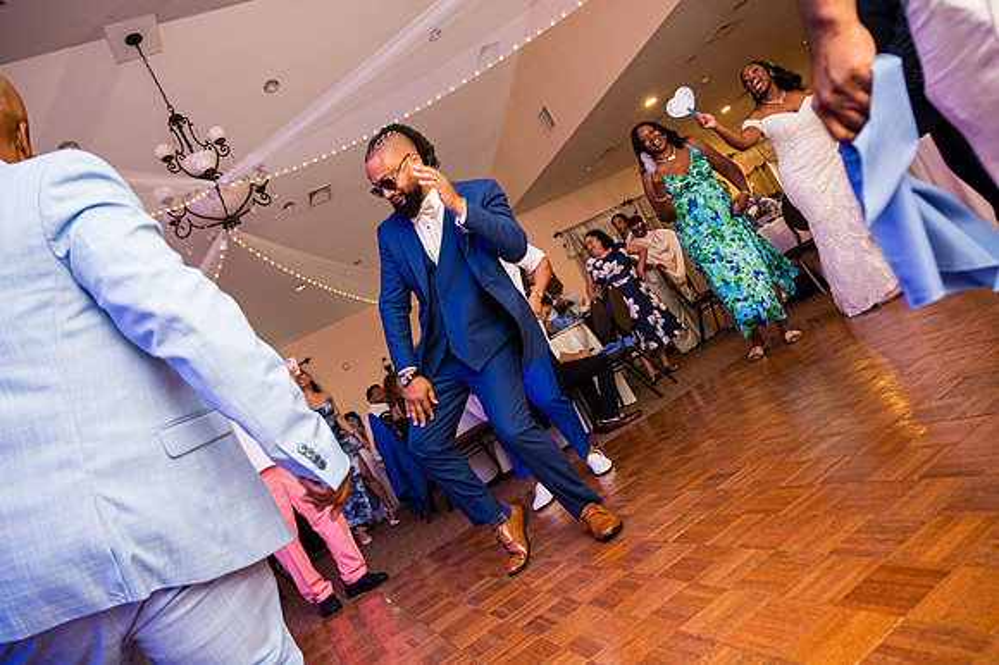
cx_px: 500
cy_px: 332
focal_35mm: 26
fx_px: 711
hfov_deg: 70.2
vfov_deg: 50.1
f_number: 4
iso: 3200
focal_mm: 24
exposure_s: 1/60
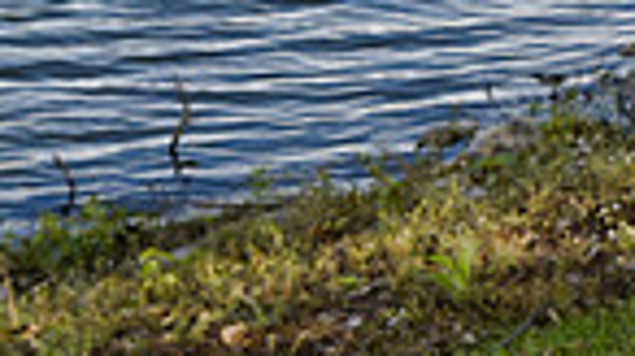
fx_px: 2811
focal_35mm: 167
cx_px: 974
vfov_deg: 7.0
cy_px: -345
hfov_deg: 12.2
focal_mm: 40
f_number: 6.3
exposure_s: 1/160
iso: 200
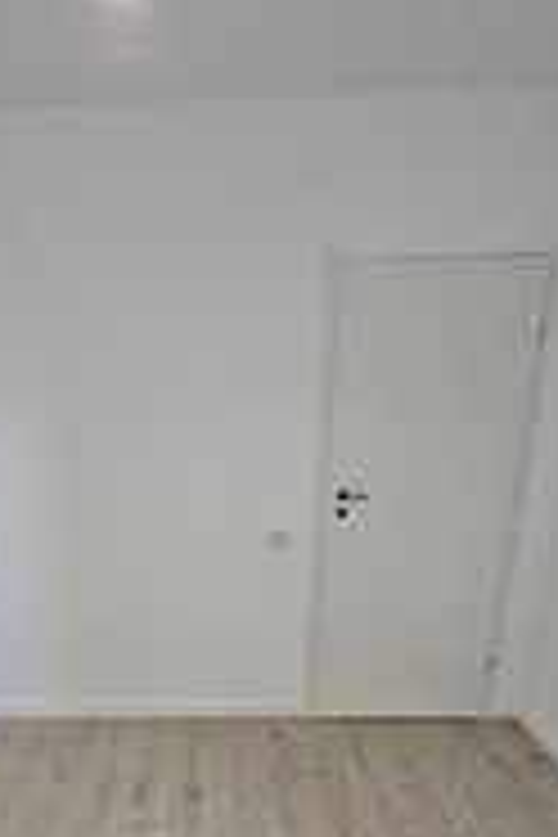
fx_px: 674
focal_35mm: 29
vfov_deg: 58.5
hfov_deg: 44.2
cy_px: 675
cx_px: 180
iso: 40
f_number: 2.2
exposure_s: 1/60.2
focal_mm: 1.74
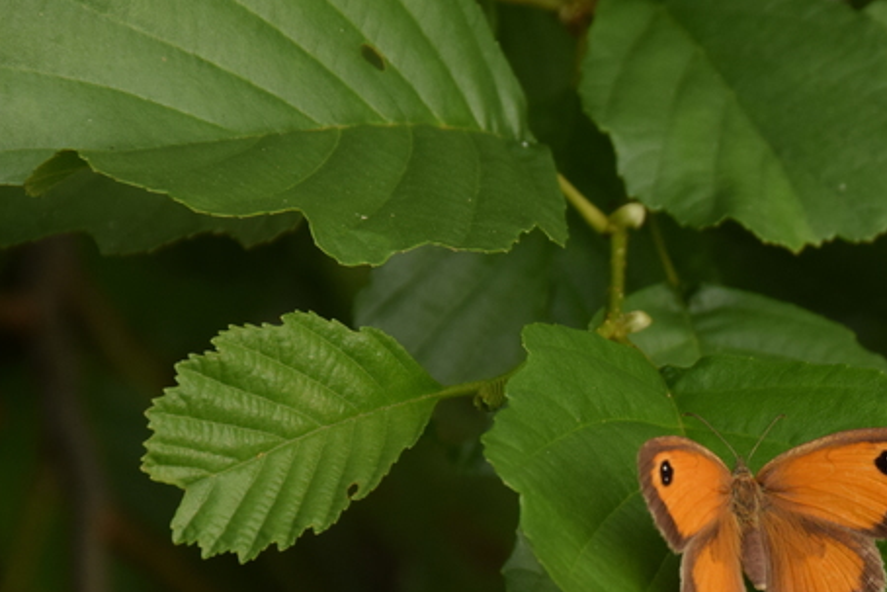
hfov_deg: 4.6
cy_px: 496
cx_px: 846
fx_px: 10943
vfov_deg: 3.1
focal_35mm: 444
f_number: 9
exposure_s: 1/320
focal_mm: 140
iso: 400
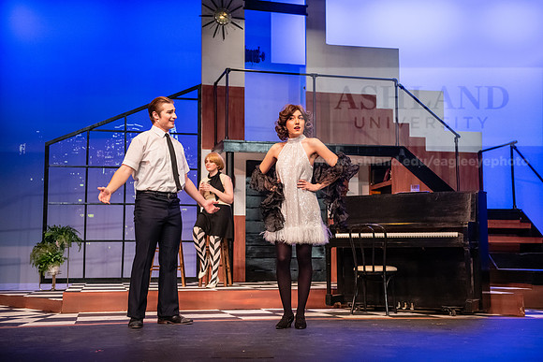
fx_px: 754
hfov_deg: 39.6
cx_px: 272
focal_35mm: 50
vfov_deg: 27.0
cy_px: 181
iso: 2500
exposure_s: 1/200
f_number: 3.2
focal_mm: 50
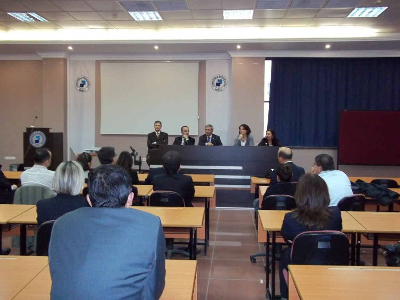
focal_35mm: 32
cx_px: 200
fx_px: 370
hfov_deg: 56.8
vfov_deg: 44.2
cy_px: 150
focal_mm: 5.7
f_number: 2.9
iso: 320
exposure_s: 1/30
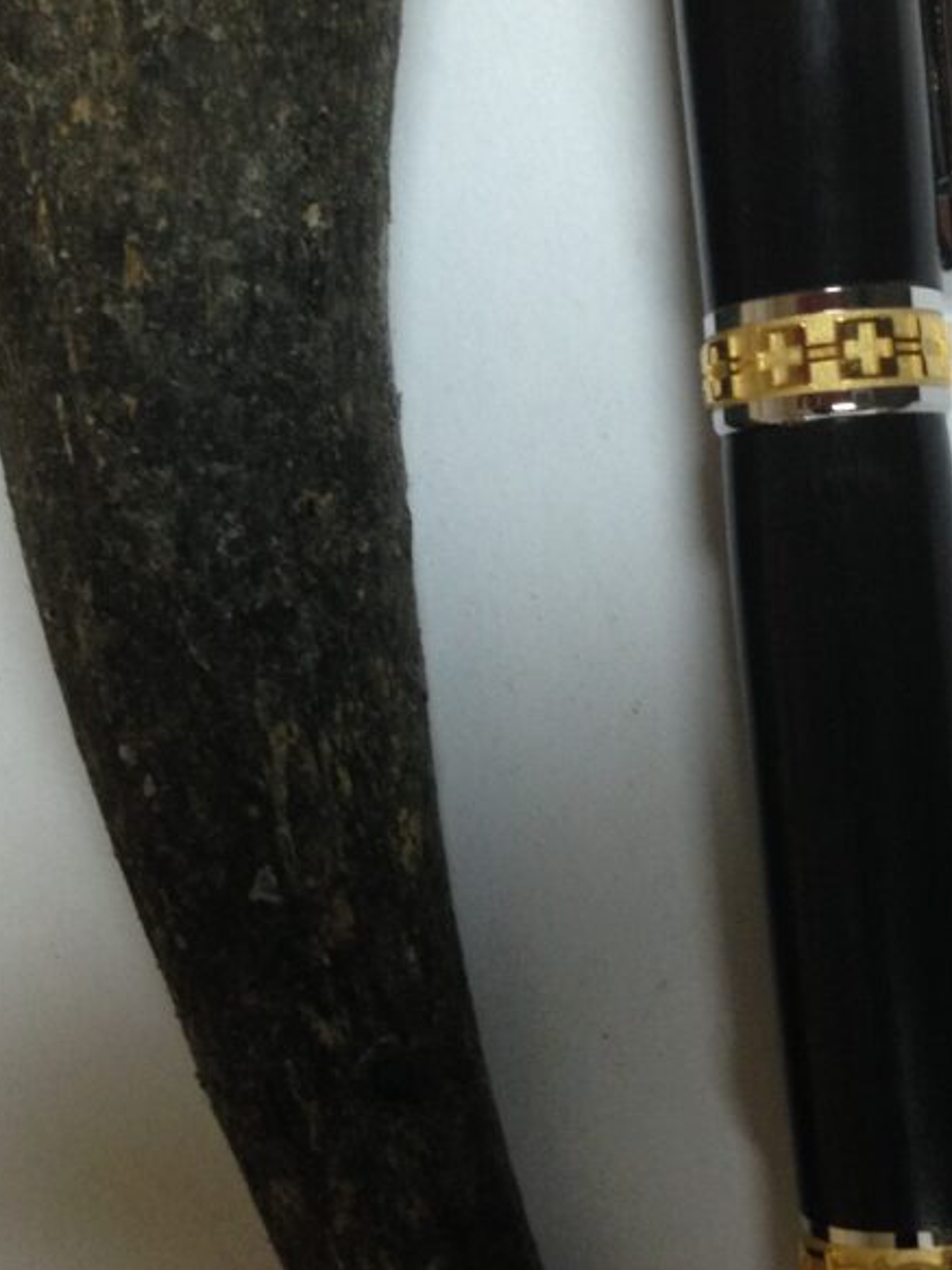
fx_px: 2128
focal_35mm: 58
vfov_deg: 33.2
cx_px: 579
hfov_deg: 25.2
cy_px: 540
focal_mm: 4.12
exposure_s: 1/20
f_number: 2.4
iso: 200
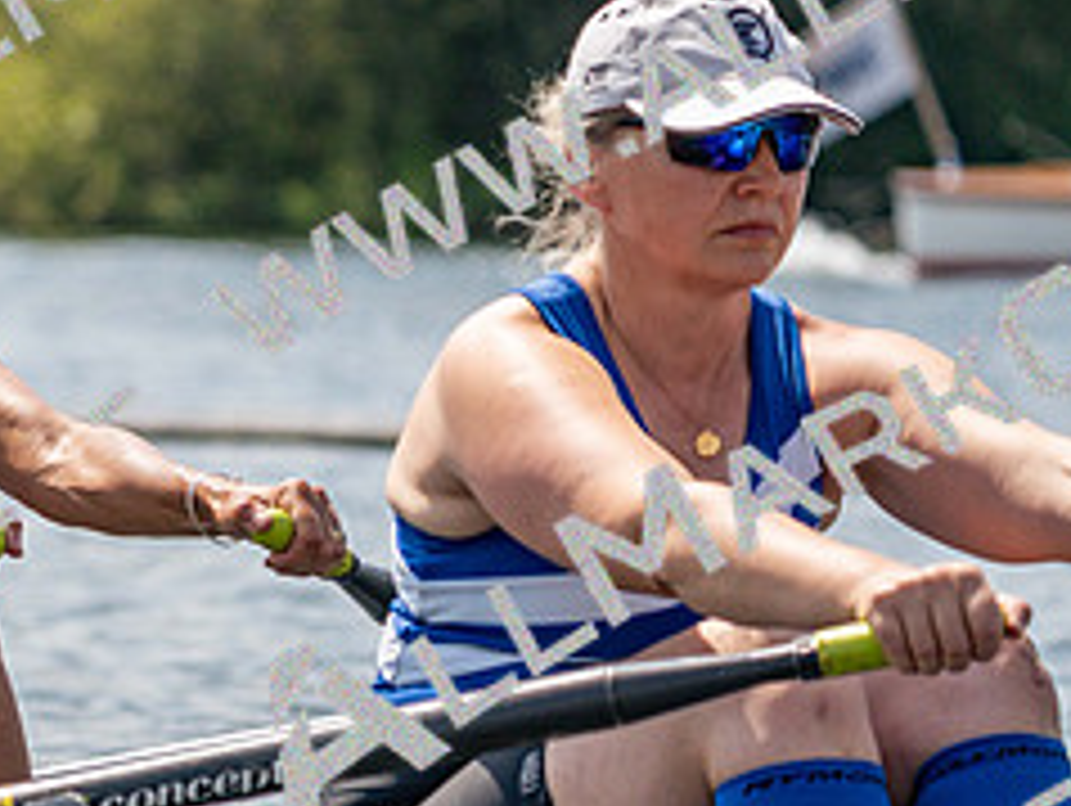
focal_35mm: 468
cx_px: -117
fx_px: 14494
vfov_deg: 3.2
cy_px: 430
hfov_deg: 4.2
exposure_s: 1/1600
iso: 200
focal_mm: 200
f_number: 5.6
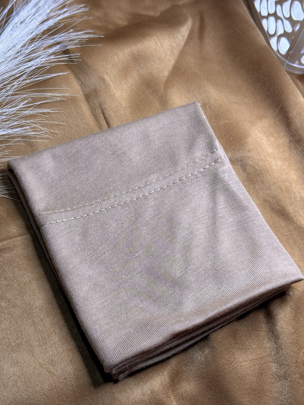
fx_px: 609
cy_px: 202
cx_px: 152
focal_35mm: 52
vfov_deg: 36.8
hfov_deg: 28.0
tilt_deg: -58.9
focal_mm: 5.96
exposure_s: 1/56
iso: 64
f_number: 1.6
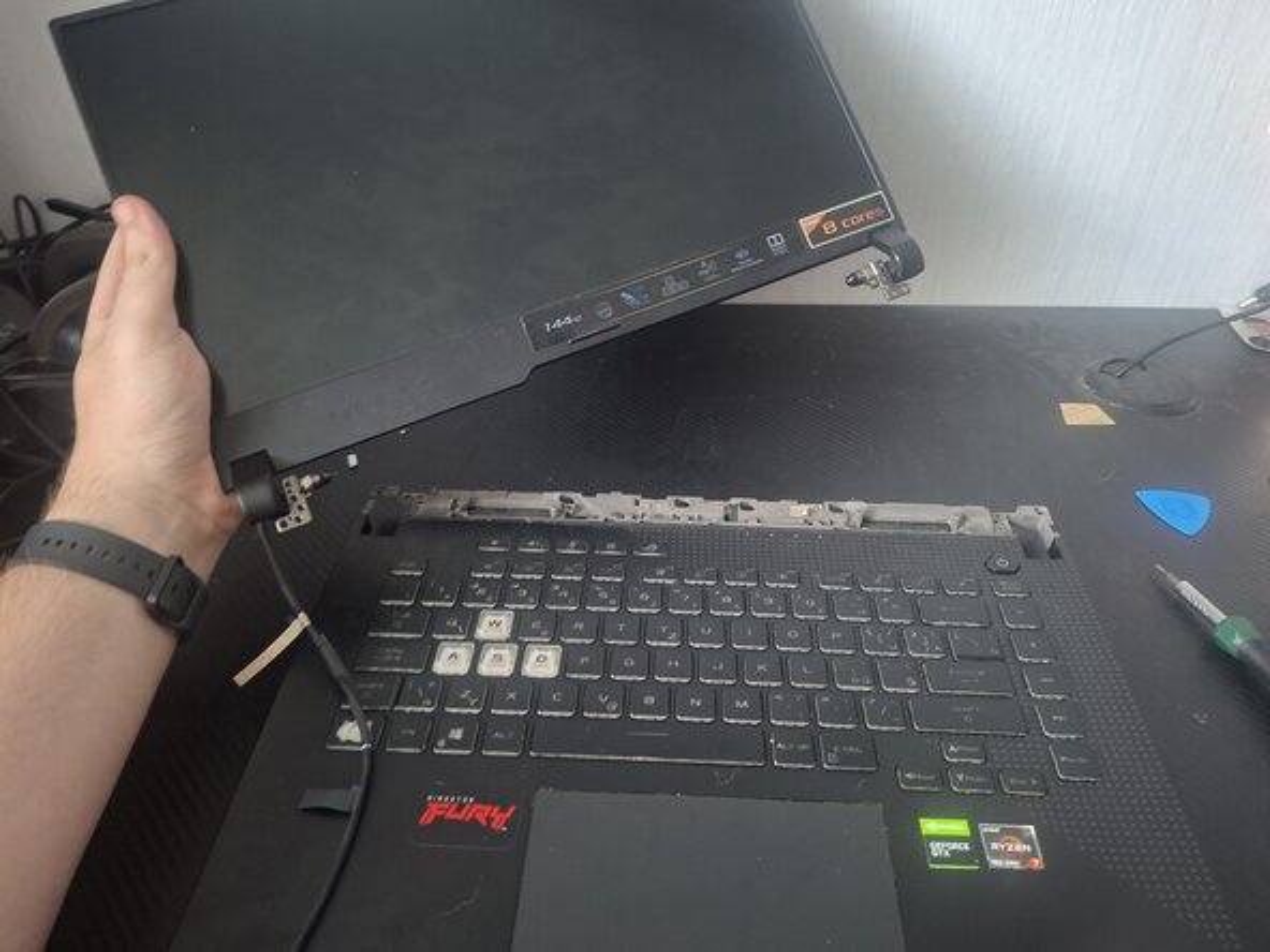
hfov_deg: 73.9
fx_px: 844
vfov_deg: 58.9
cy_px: 476
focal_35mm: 23
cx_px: 635
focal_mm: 5.54
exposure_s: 1/30
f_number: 1.8
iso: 320
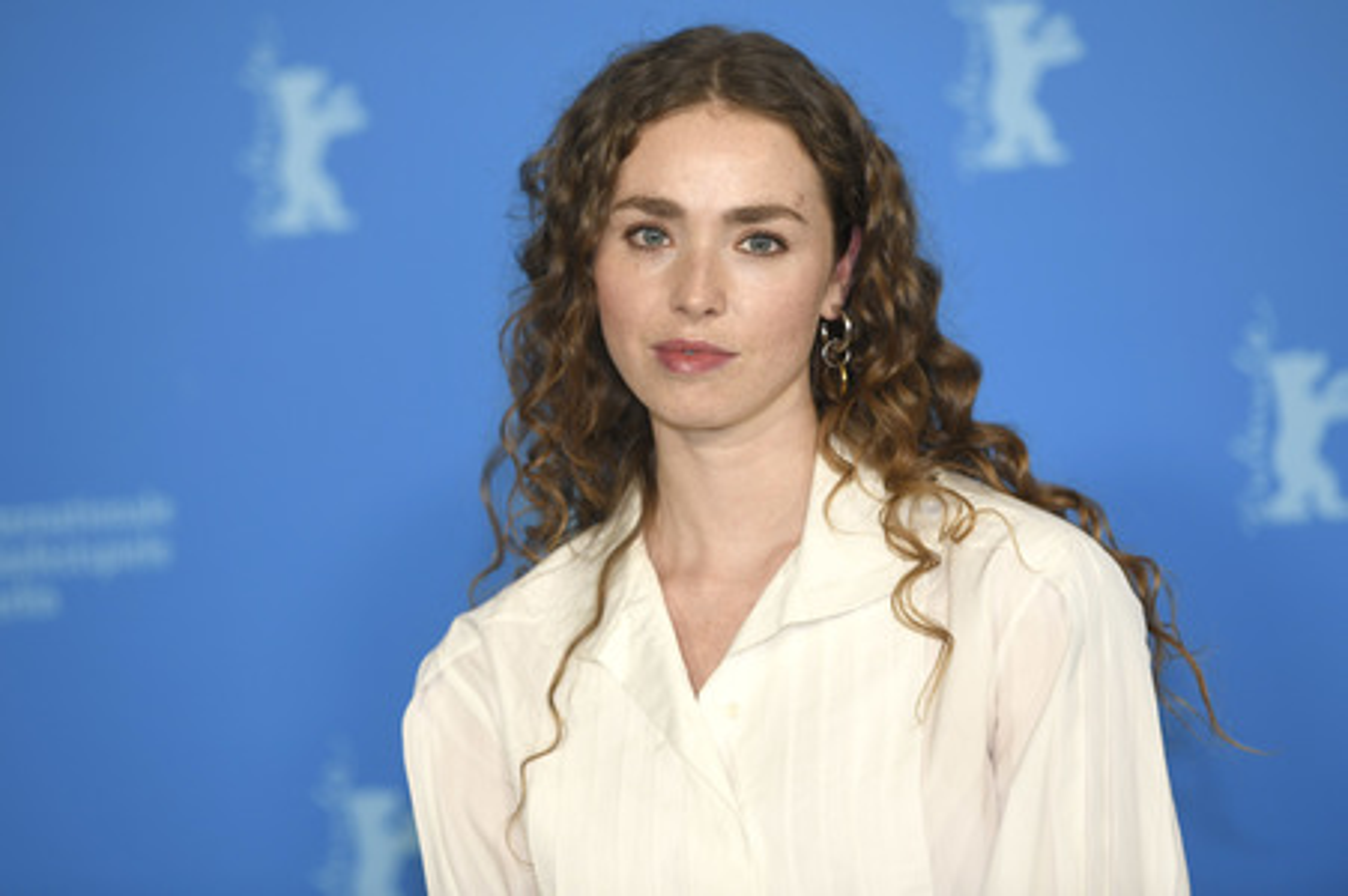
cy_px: 448
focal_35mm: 170
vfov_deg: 8.1
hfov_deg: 12.1
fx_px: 6361
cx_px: 674
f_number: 3.5
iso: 800
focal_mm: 170
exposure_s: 1/400
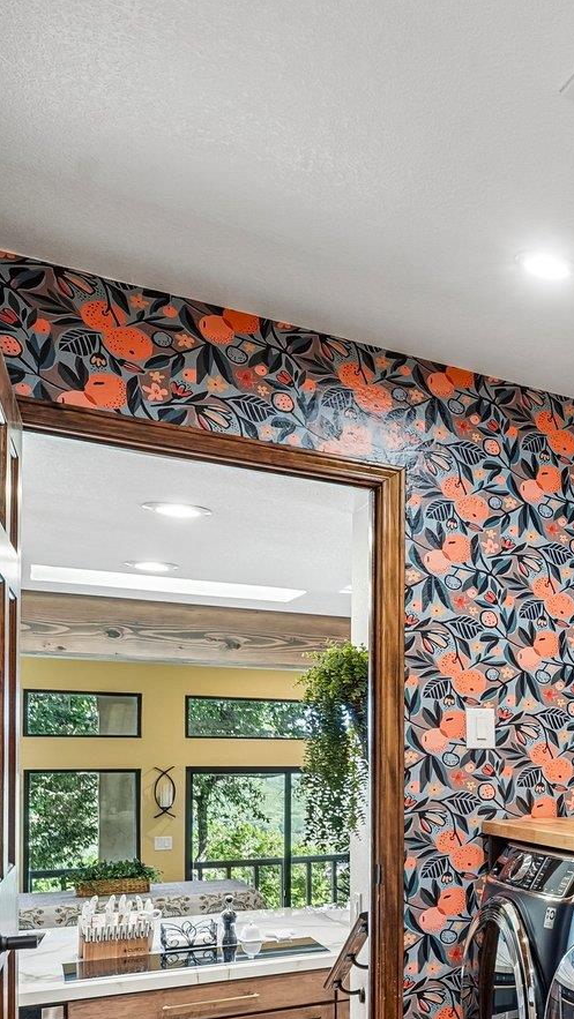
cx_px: 1088
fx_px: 920
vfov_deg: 55.4
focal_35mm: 34
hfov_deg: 20.6
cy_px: 756
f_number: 8
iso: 400
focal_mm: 14
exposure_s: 1/8
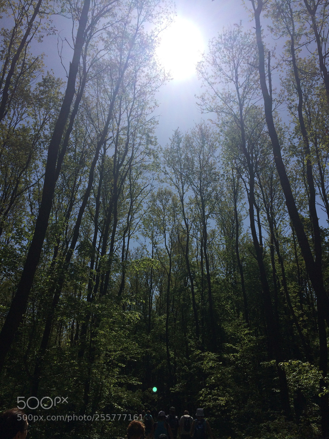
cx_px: 164
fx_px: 367
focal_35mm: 29
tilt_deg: +28.9
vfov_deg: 61.7
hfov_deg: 48.2
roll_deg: +1.3
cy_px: 220
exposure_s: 1/10309
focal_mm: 4.15
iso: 40
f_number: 2.2
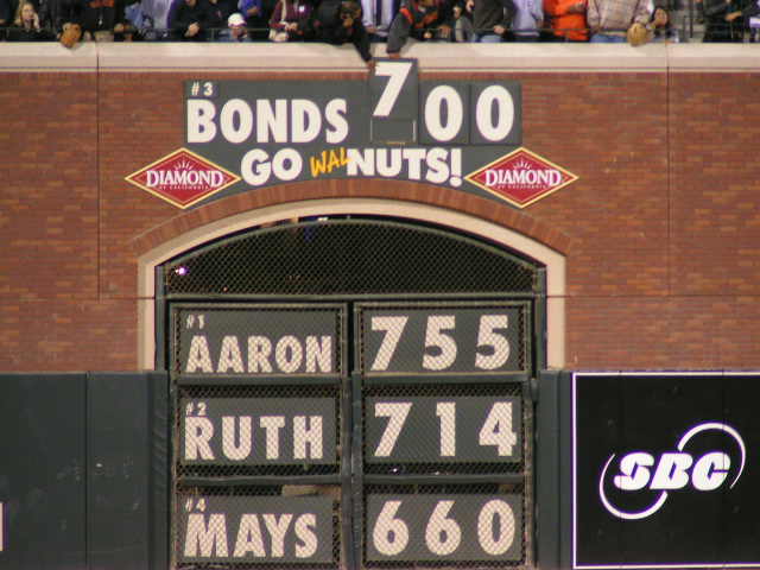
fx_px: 8343
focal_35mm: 380
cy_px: 285
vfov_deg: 3.9
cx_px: 380
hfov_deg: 5.2
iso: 200
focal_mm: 58
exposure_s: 1/80
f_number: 3.5
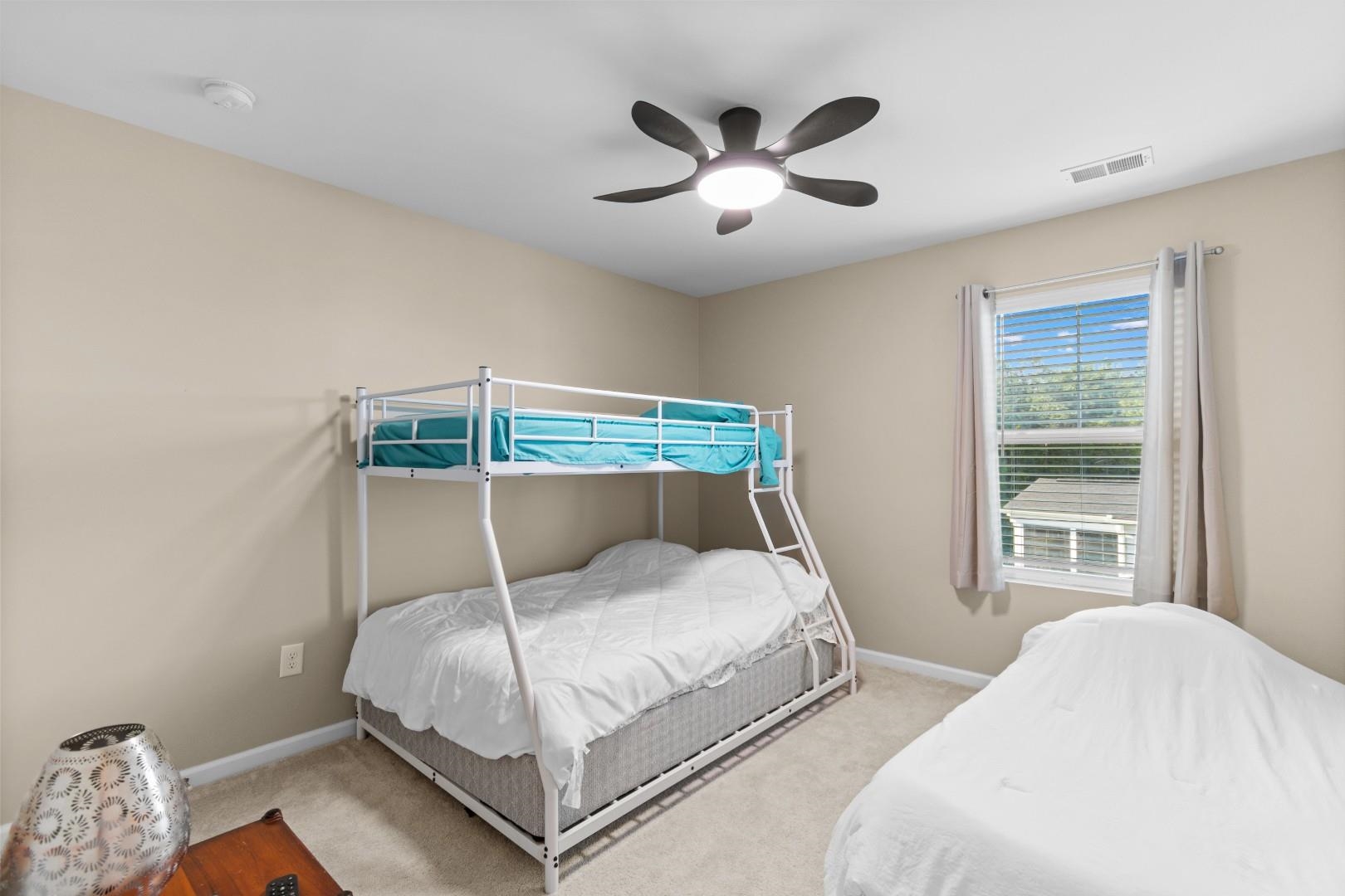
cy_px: 448
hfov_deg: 100.4
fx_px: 560
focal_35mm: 15
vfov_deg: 77.3
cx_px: 672
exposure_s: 1/3
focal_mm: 10
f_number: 4.5
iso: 100
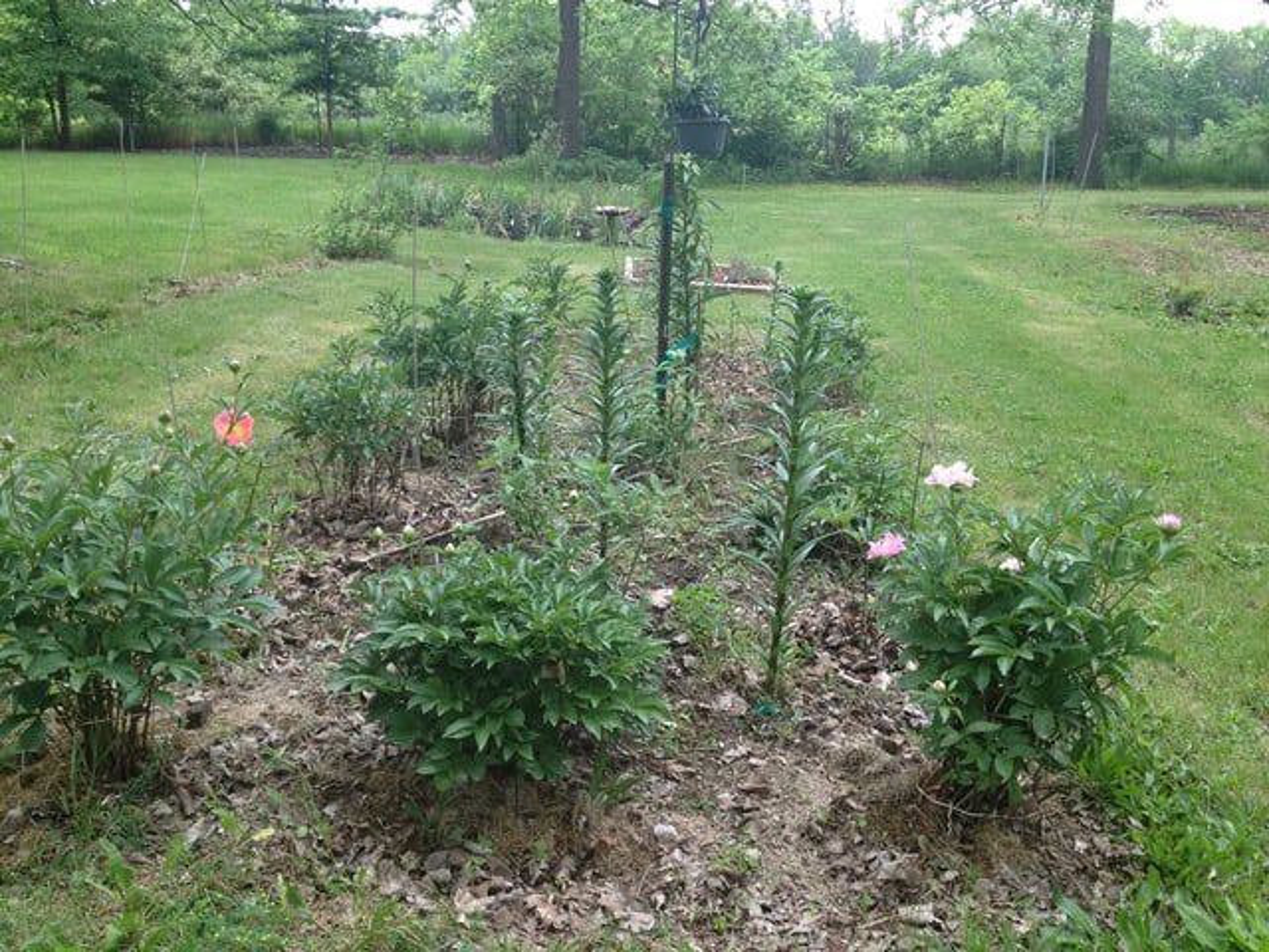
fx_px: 1283
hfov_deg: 52.6
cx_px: 634
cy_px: 476
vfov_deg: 40.7
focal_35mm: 35
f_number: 2.4
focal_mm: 4.3
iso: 50
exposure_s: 1/134
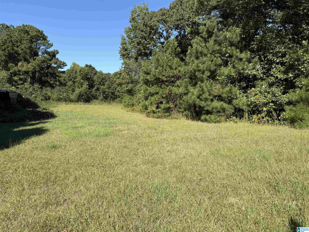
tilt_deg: -4.9
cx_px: 154
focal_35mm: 24
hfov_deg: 71.6
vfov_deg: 56.8
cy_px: 116
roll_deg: +1.2
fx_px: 214
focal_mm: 6.76
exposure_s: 1/2801
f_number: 1.78
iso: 80
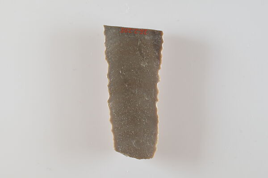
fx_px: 447
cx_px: 134
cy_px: 89
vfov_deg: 22.6
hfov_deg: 33.4
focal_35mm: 60
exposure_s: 1/8
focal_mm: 40
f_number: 14
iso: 125
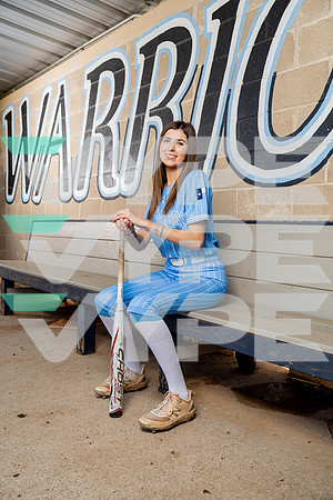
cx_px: 166
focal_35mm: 33
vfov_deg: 57.2
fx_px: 458
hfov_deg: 40.0
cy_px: 250
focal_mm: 33
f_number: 4
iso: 100
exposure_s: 1/250
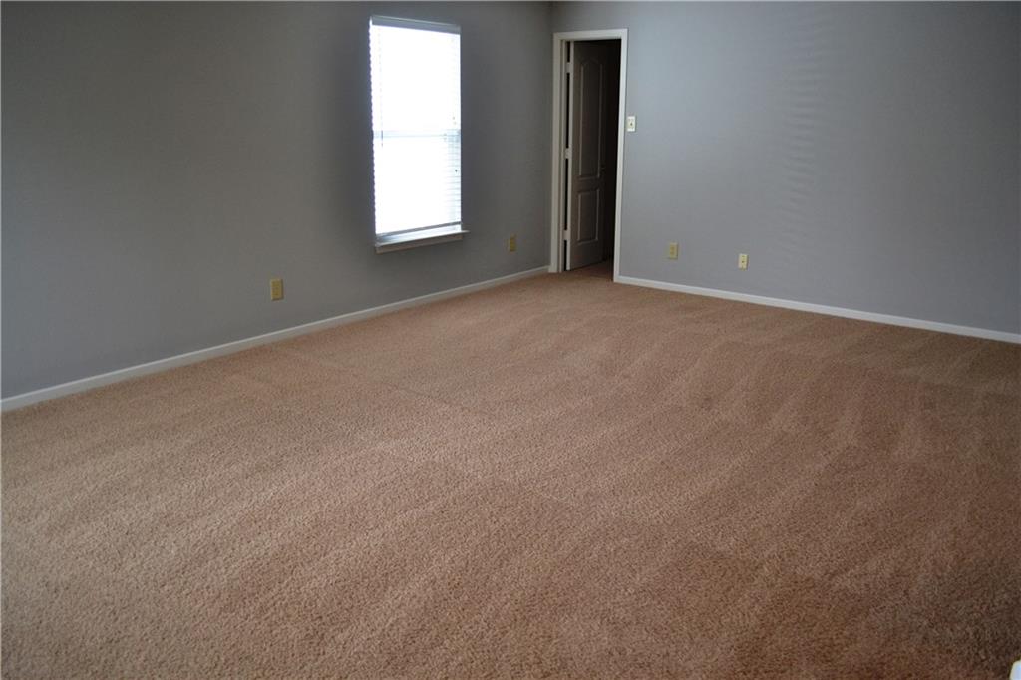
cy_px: 340
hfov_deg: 67.4
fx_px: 765
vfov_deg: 47.9
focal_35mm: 27
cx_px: 510
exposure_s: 1/50
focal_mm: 18
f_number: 3.5
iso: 400
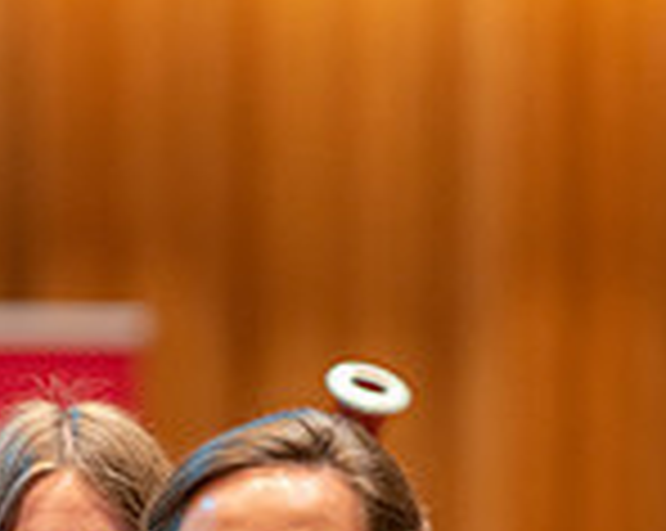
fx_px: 14528
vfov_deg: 2.1
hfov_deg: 2.6
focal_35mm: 738
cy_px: 785
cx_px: 261
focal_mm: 200
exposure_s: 1/125
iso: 2000
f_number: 2.8
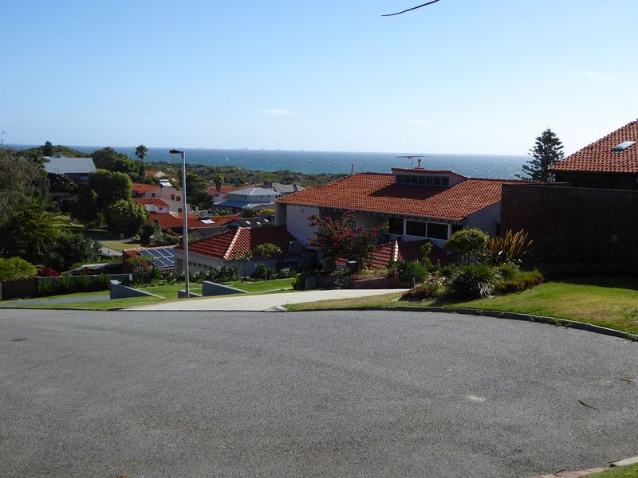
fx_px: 848
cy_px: 239
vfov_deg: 31.5
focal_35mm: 46
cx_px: 319
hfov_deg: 41.2
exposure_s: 1/800
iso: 80
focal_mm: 7.8
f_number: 3.9
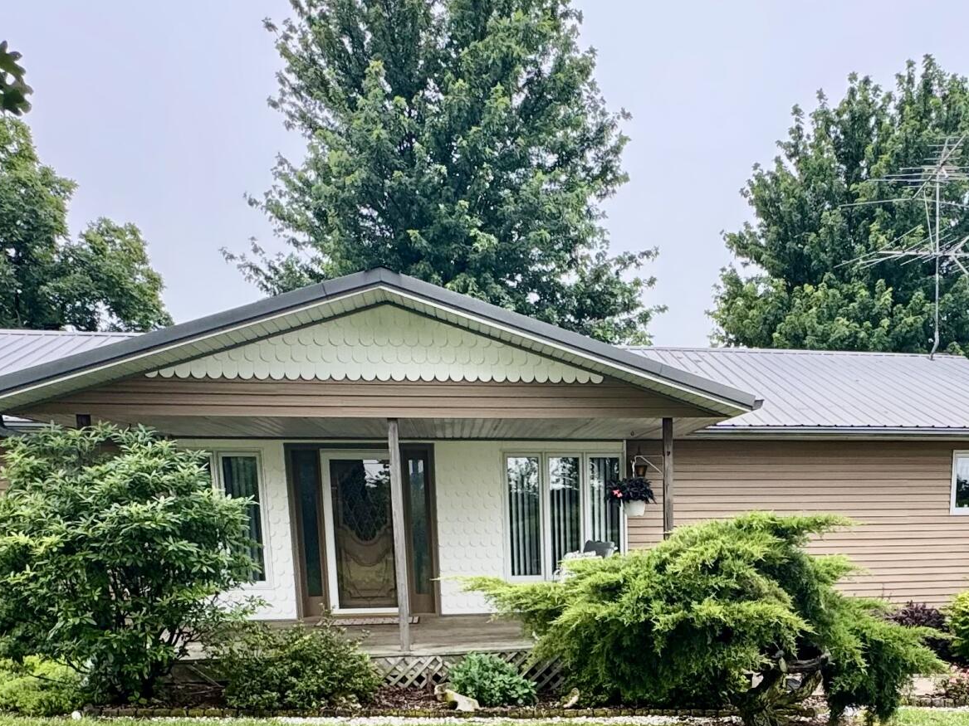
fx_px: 1008
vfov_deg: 36.2
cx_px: 667
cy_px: 707
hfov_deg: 50.2
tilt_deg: -11.7
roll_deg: +0.4
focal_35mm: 36
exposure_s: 1/224
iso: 40
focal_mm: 2.22
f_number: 2.2
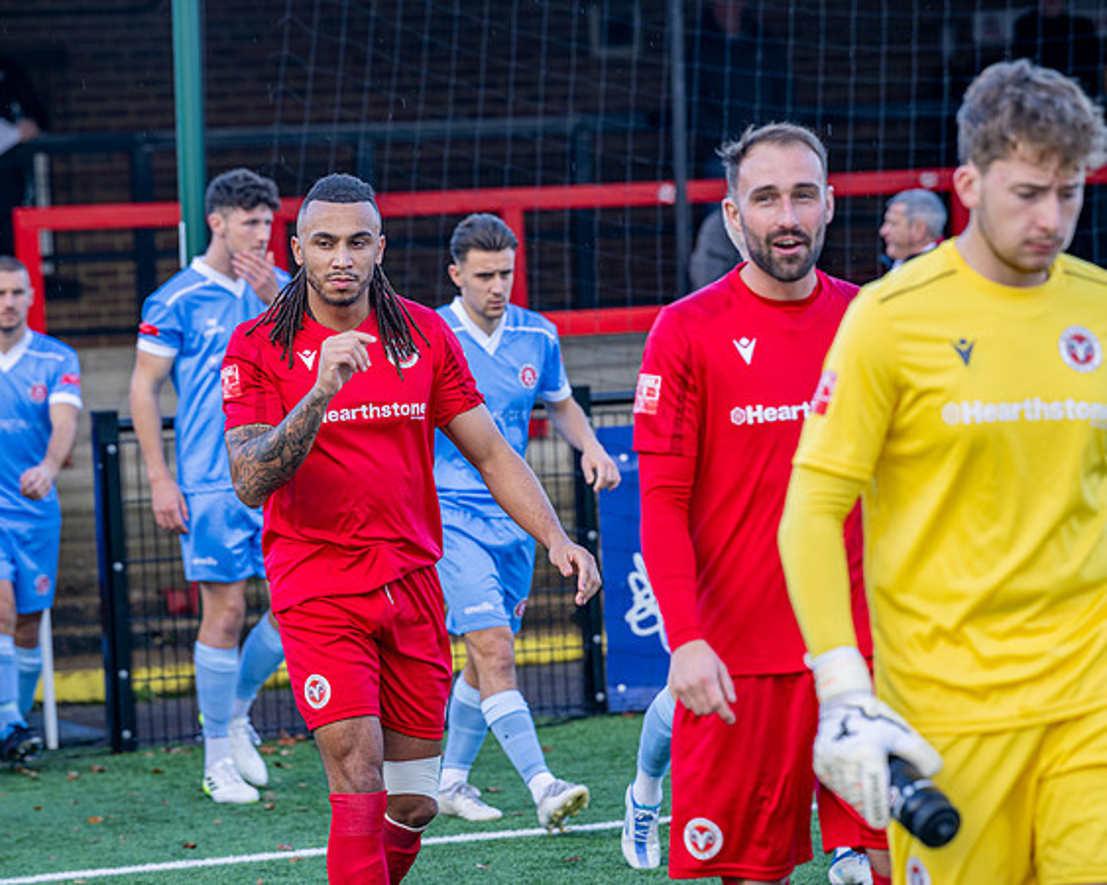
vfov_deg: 9.7
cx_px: 413
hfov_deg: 12.1
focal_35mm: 159
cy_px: 423
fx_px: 5203
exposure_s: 1/200
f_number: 4
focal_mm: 135
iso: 160
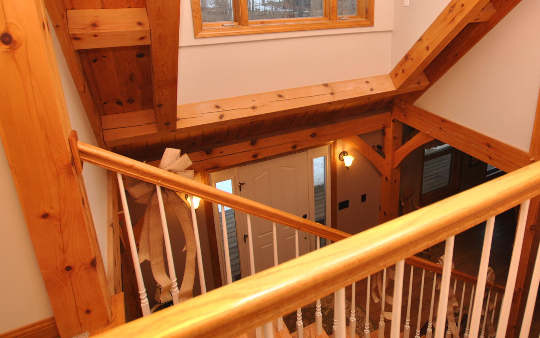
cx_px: 350
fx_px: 353
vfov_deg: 49.9
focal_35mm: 24
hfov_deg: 73.0
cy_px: 105
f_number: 4
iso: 200
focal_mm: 10
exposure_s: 1/60
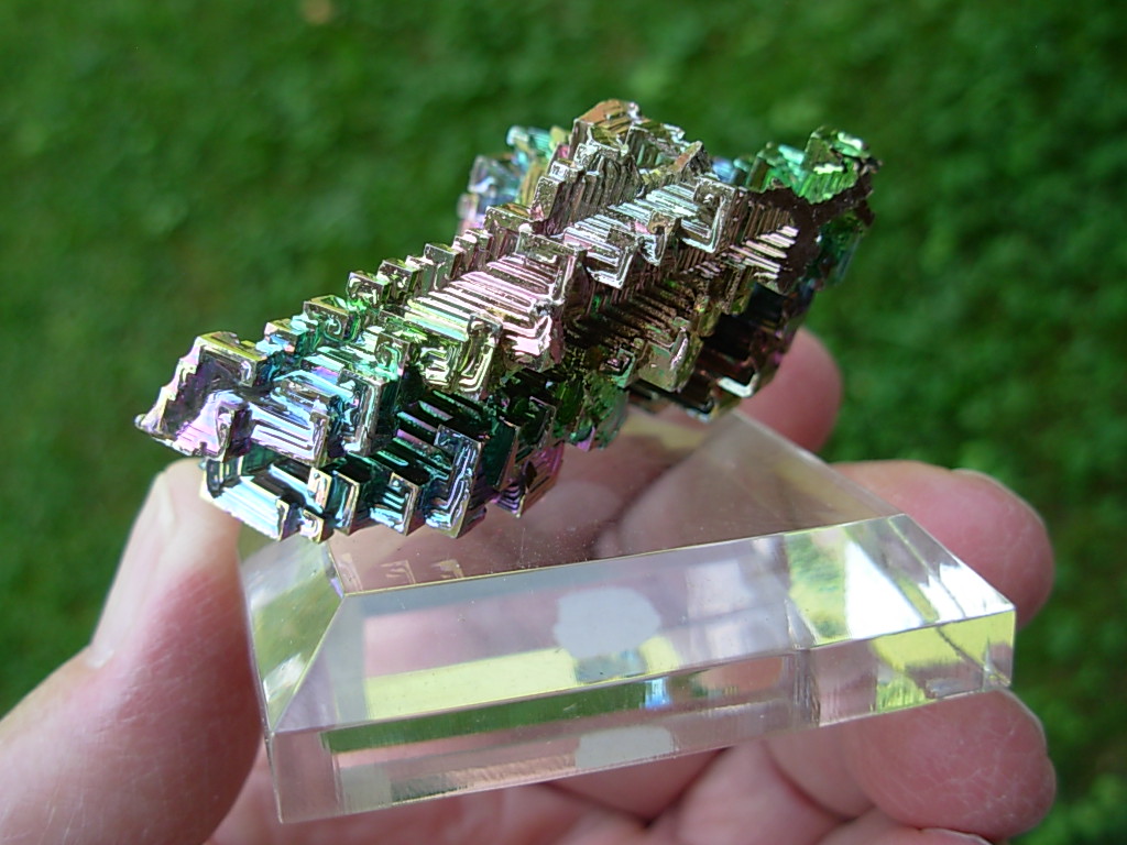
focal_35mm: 38
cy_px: 422
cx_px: 564
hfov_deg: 49.0
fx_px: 1237
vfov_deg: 37.7
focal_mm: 6.3
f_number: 2.9
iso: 50
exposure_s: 1/186
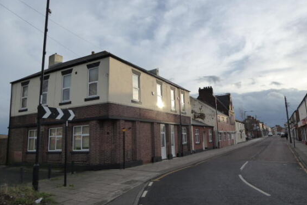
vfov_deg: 47.9
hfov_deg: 67.4
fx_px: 230
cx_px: 158
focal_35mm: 27
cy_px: 93
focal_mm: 4.3
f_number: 3.3
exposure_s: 1/800
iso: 160
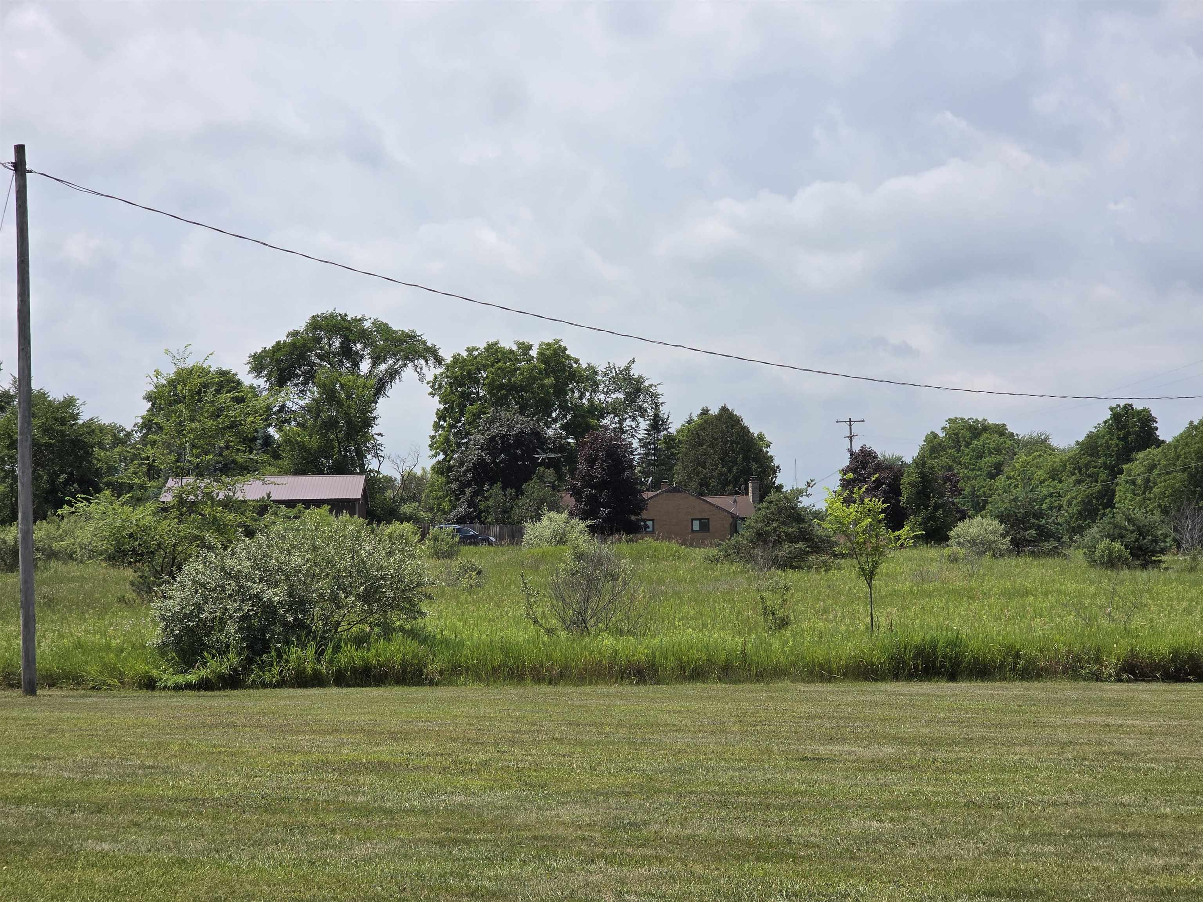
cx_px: 602
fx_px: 2398
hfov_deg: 28.2
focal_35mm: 69
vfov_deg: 21.3
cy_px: 451
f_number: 2.4
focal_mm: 7.9
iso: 50
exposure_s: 1/3790
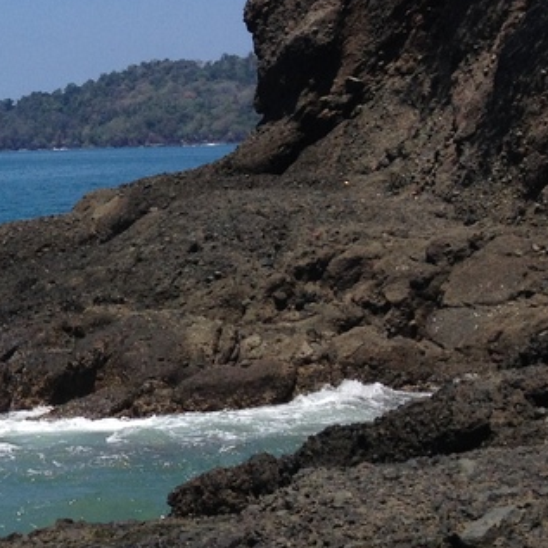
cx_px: -384
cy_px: 268
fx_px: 2096
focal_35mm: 117
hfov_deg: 13.6
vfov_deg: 14.9
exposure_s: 1/2513
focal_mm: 4.28
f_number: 2.4
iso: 50
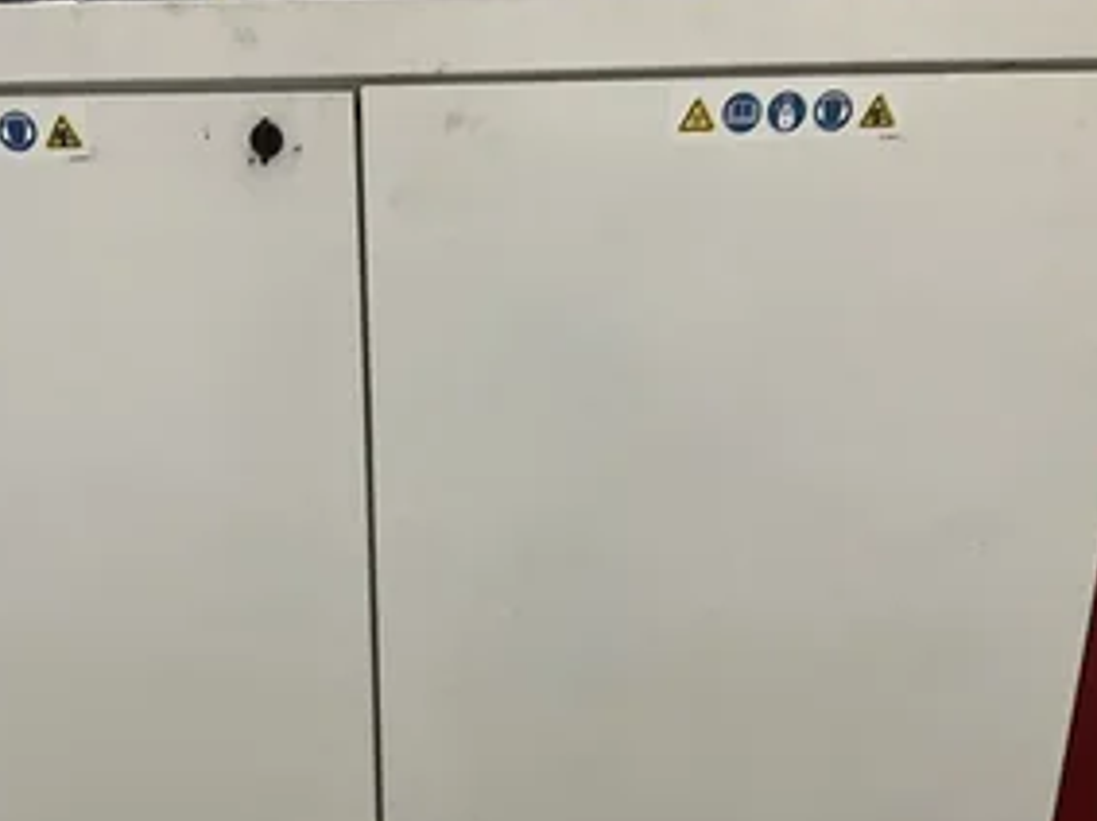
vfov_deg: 35.0
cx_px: 411
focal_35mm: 41
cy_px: 500
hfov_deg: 45.4
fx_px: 1299
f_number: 1.8
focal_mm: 3
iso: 200
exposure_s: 1/60
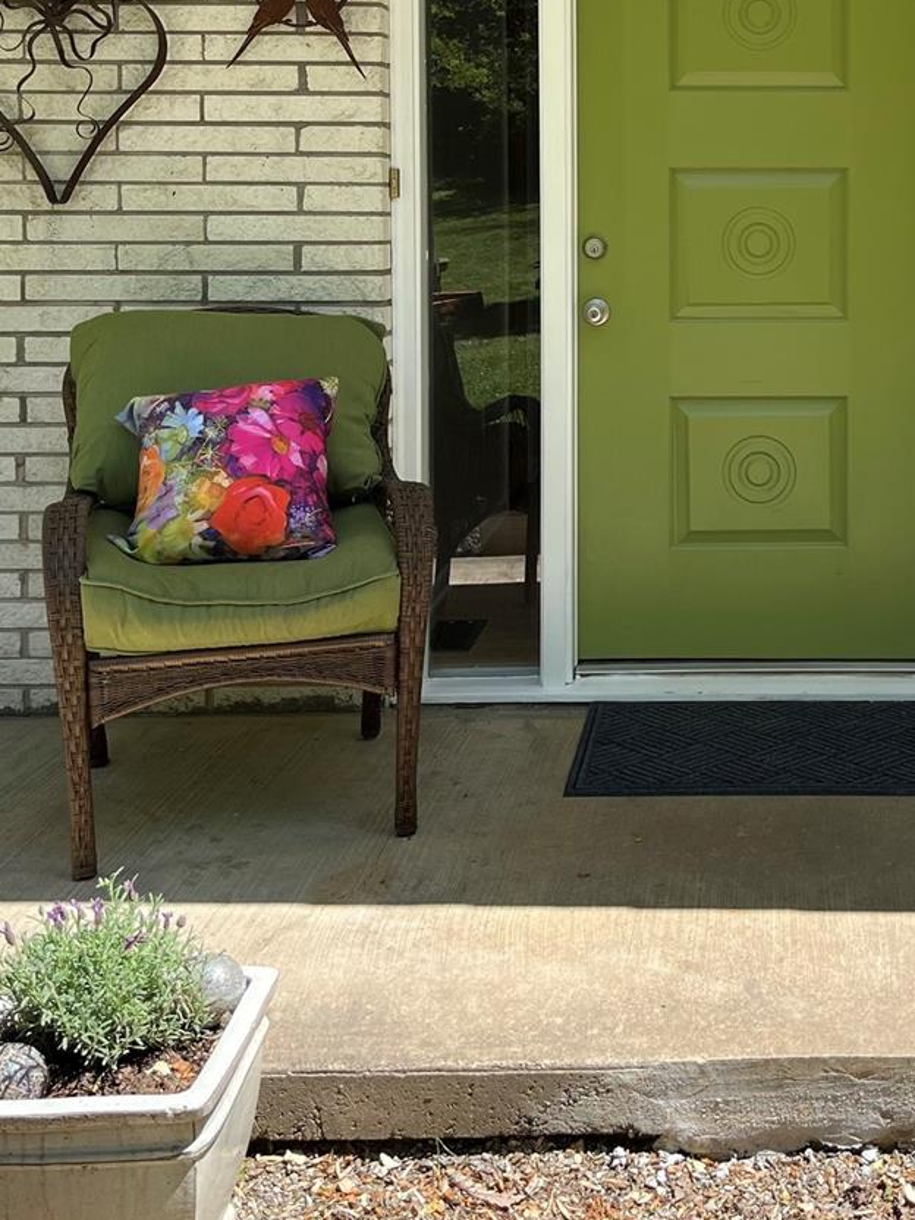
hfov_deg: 29.3
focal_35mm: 48
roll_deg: +1.0
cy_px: 271
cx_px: 774
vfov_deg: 38.4
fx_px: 1692
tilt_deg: -4.3
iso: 50
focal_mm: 5.1
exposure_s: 1/992
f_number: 1.6
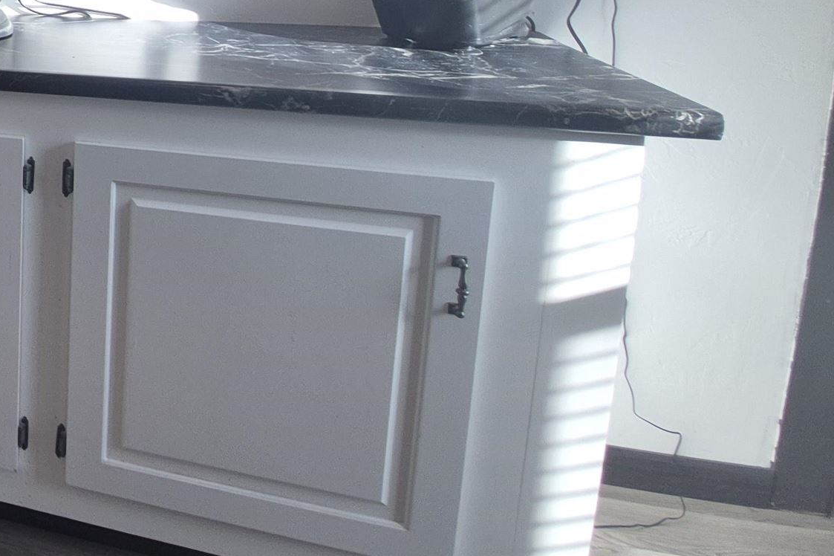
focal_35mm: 37
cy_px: -25
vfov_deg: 32.4
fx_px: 857
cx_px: -283
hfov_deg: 34.2
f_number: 2.2
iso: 50
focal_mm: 1.74
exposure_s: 1/191
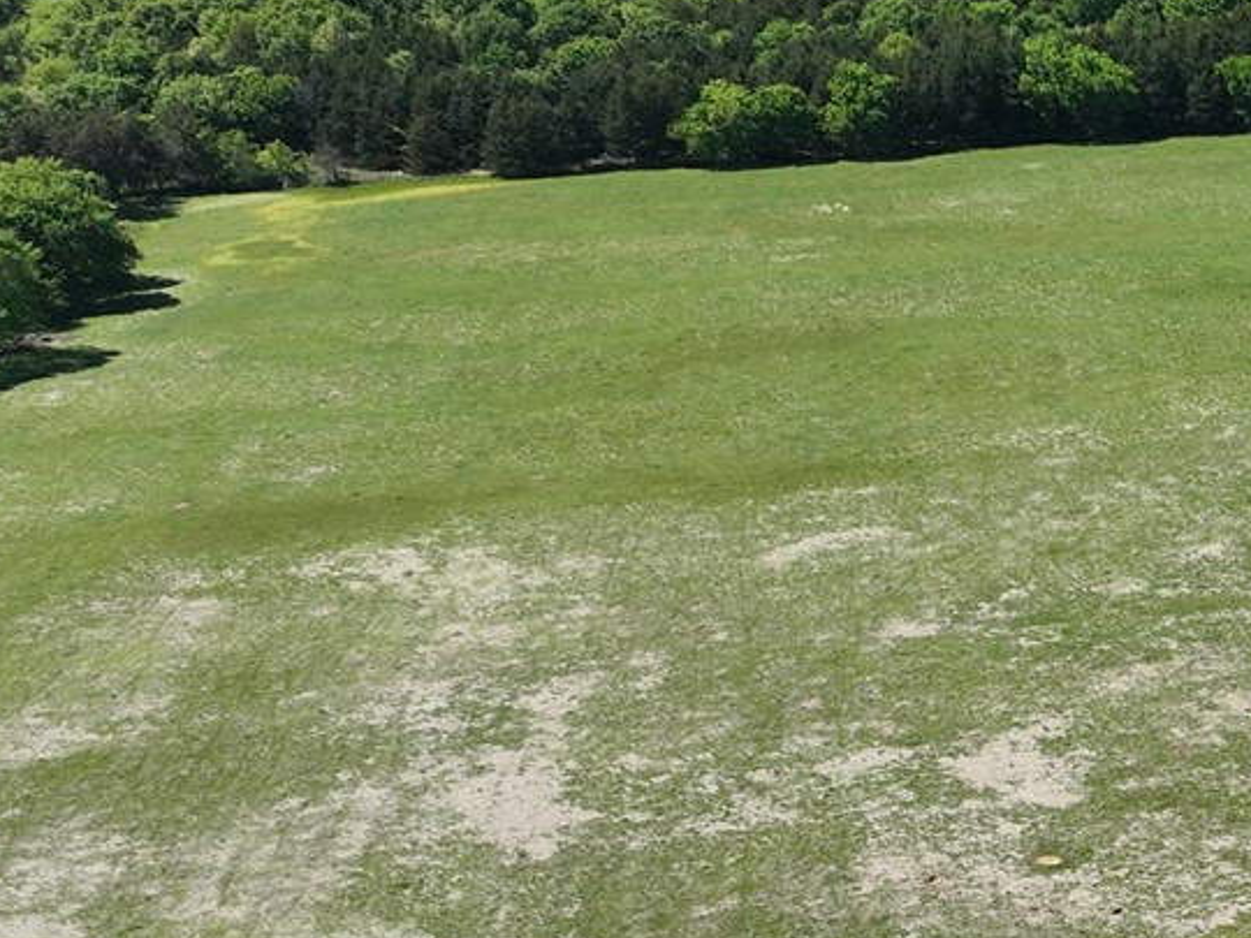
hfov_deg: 17.7
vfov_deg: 15.7
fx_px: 3289
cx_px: 2202
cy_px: 1057
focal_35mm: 91
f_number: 2.8
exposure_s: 1/1600
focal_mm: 12.29
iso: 120
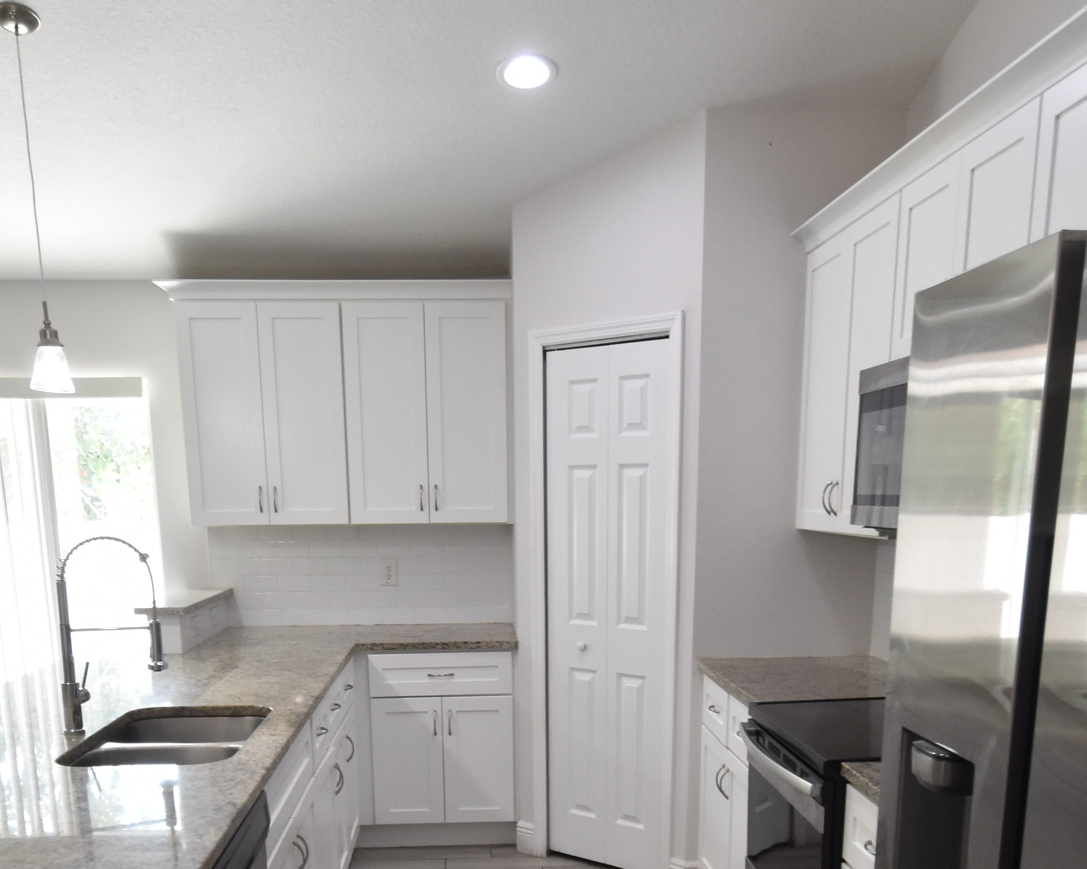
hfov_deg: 52.8
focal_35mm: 34
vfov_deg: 40.4
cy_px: 765
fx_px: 1094
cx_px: 525
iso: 800
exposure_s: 1/125
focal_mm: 10
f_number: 3.5
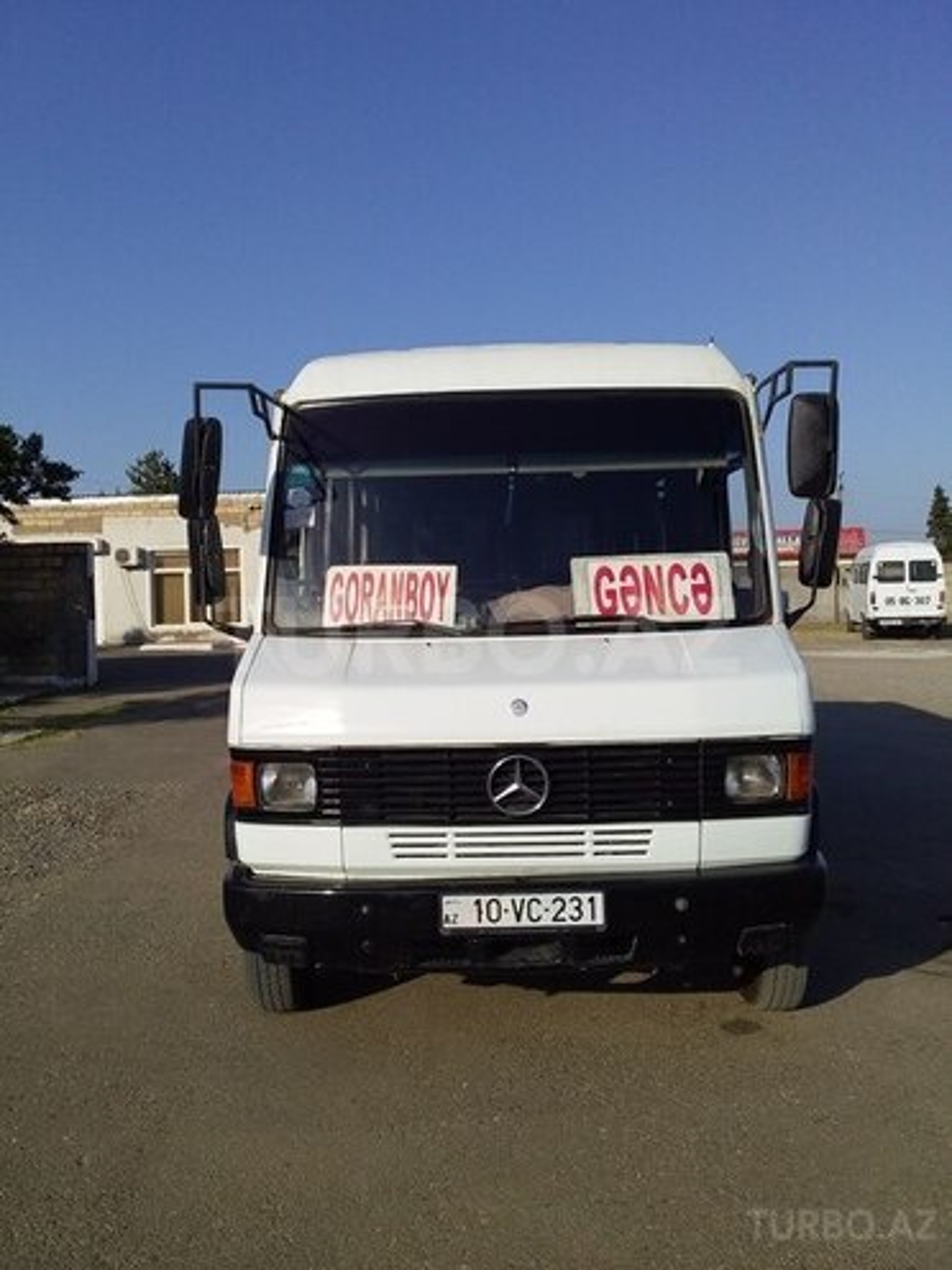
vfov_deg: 58.4
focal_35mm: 31
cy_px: 635
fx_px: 1137
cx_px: 476
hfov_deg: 45.4
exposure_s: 1/2105
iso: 40
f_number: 2.2
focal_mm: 3.3
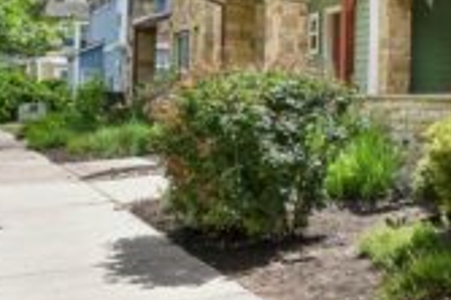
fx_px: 763
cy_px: 103
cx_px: 618
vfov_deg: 22.1
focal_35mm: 61
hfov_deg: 26.6
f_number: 8
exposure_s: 1/160
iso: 100
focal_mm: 17
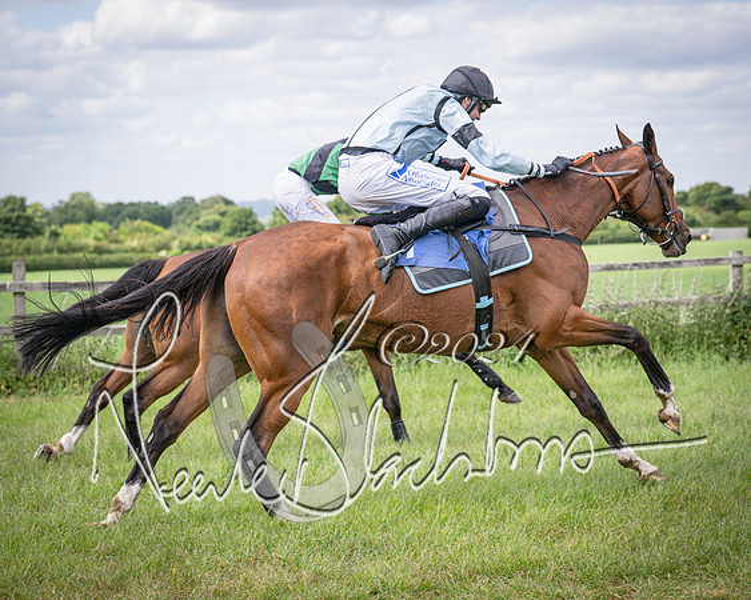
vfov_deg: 17.9
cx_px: 360
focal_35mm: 86
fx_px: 1907
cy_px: 299
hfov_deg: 22.3
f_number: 4
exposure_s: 1/2000
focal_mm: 70
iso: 400
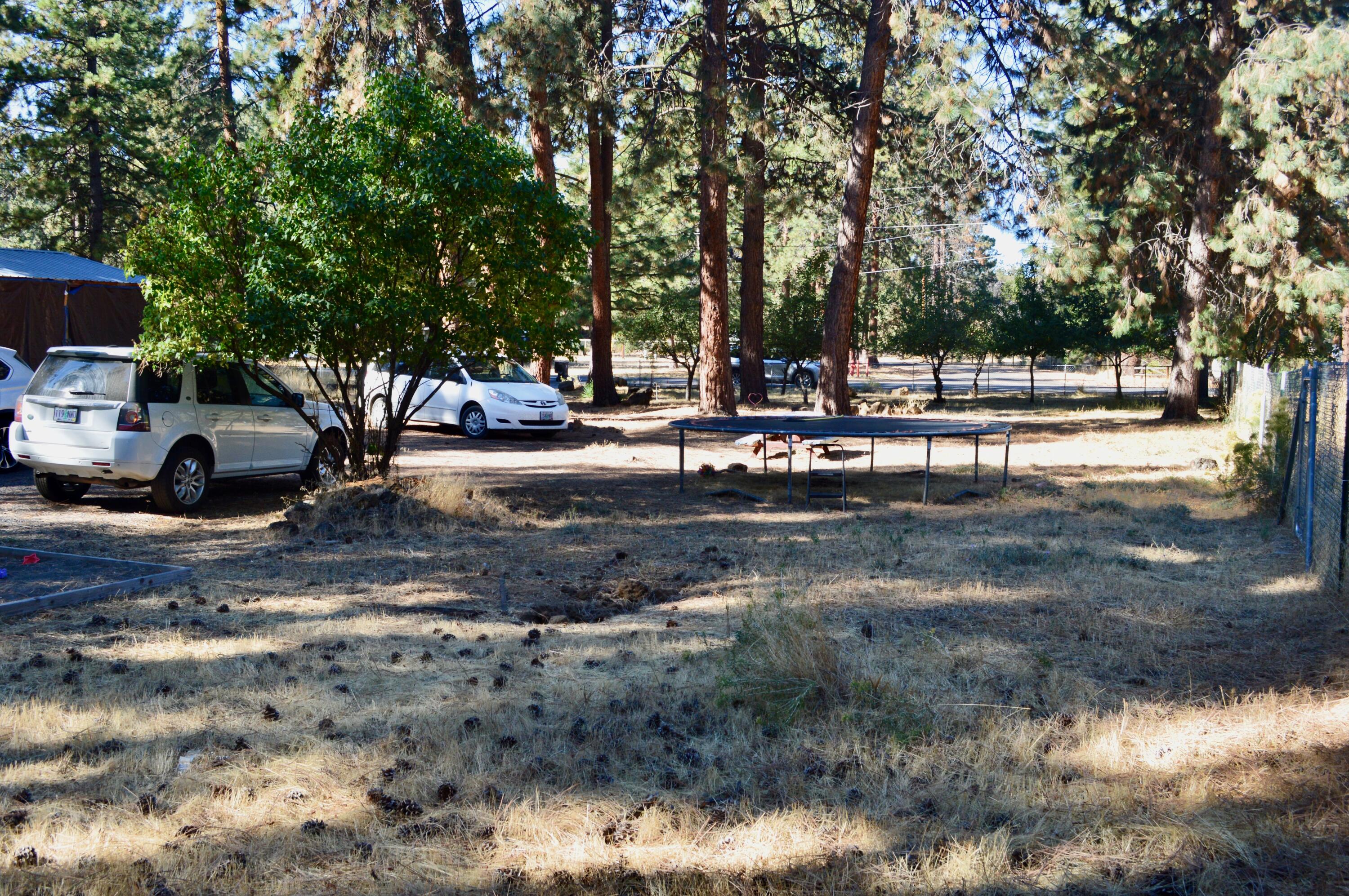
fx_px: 1235
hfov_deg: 57.3
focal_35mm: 33
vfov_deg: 39.9
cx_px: 674
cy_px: 448
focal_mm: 22
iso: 400
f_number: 9
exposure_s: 1/125
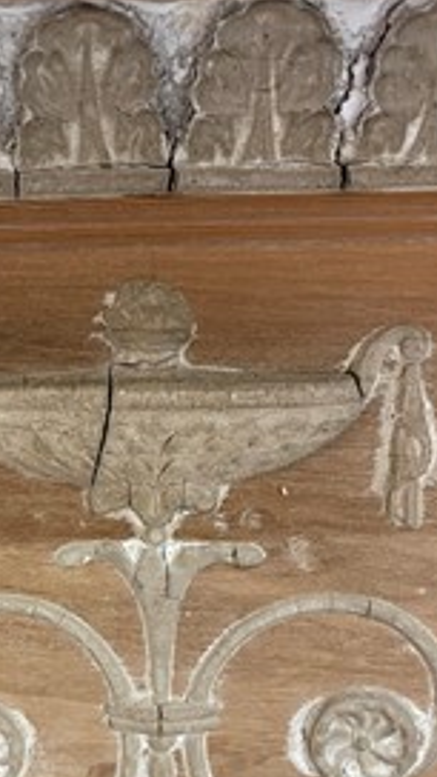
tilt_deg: -10.2
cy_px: 466
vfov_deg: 50.2
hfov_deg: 29.0
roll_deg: +1.3
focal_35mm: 40
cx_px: 86
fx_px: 824
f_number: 1.6
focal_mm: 5.1
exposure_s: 1/50
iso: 400
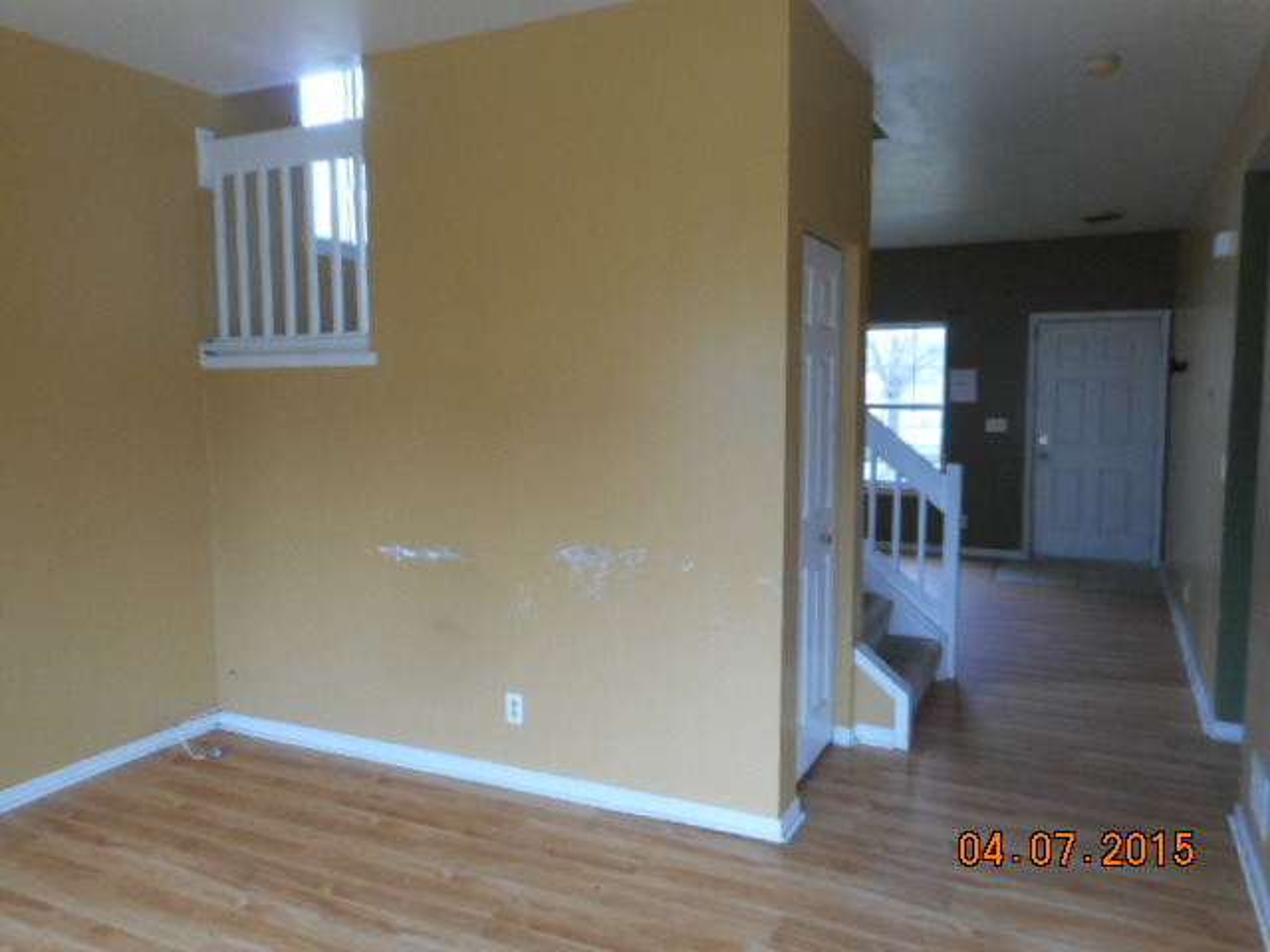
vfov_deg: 54.9
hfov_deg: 69.4
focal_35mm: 25
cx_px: 635
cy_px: 476
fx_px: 917
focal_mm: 4.5
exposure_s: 1/25
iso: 200
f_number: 3.7
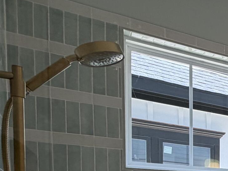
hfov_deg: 22.6
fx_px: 382
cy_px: 221
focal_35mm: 58
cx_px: 390
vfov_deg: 22.6
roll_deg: -0.9
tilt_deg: -2.2
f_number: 2.2
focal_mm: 2.22
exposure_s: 1/120
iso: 64
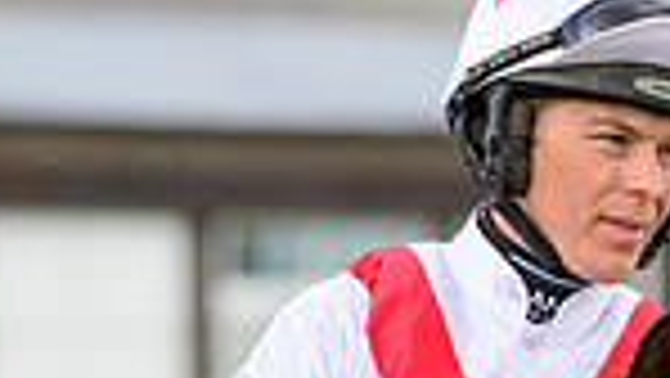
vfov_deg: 1.1
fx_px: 20210
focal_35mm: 1137
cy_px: 932
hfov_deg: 1.9
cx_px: 301
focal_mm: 240
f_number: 5
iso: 800
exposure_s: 1/1250
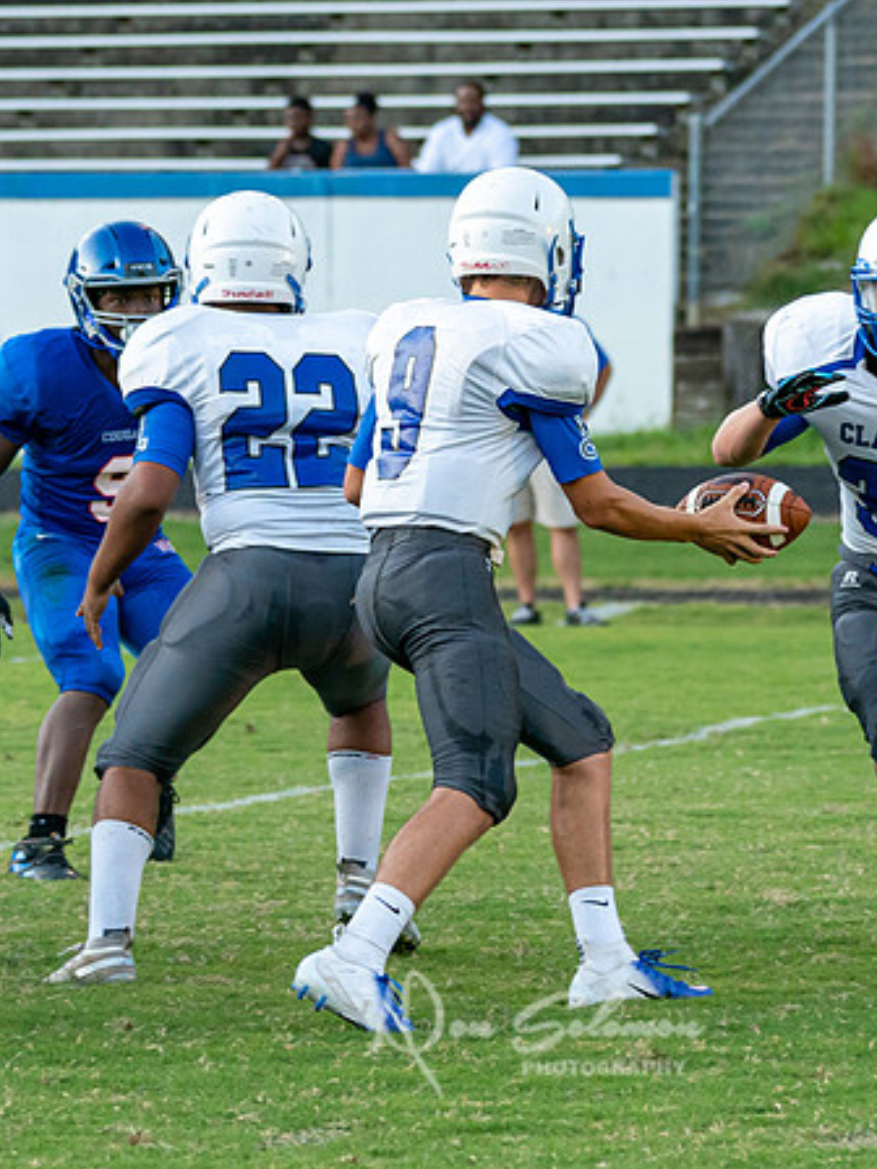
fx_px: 11249
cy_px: 575
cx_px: 412
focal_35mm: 333
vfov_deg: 6.0
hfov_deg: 4.5
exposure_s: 1/1000
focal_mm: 148
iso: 2000
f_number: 5.6
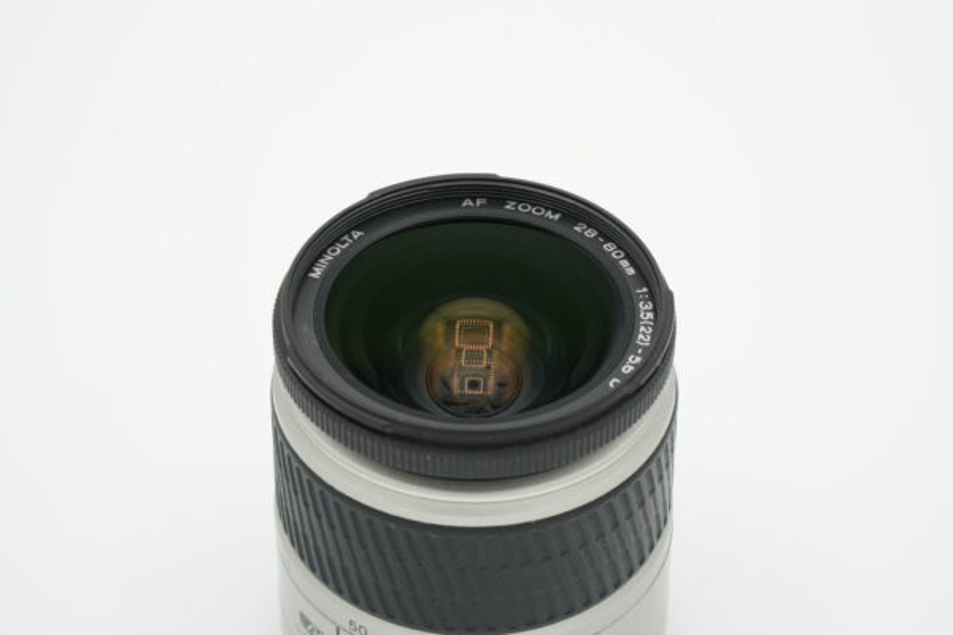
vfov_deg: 13.0
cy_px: 318
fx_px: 2779
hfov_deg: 19.5
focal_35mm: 105
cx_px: 476
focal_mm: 70
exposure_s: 1/125
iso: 400
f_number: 11
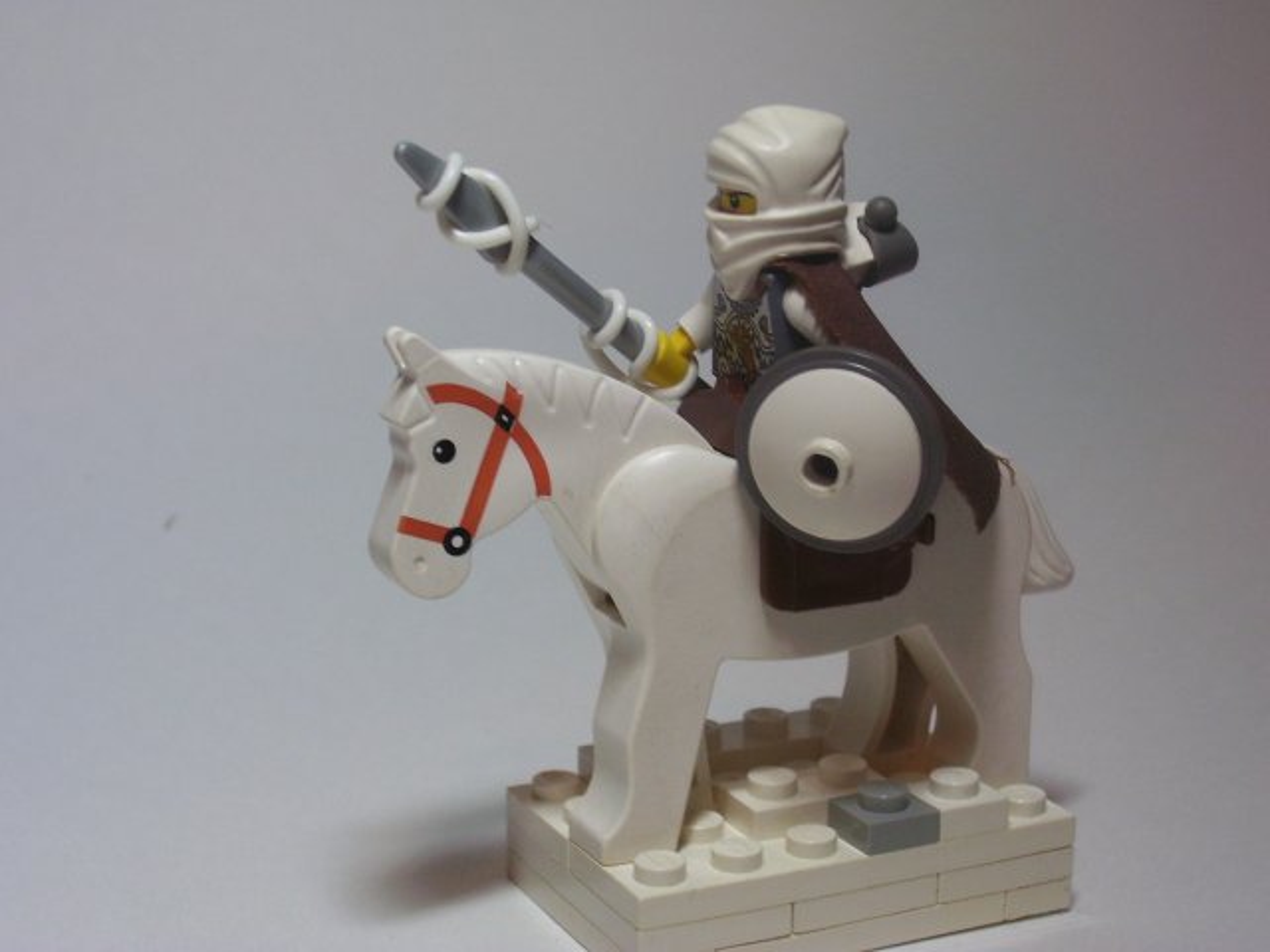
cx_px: 635
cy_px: 476
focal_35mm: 66
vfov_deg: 22.3
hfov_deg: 29.4
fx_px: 2421
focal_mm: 10.8
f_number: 3.6
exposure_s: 1/45
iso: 125
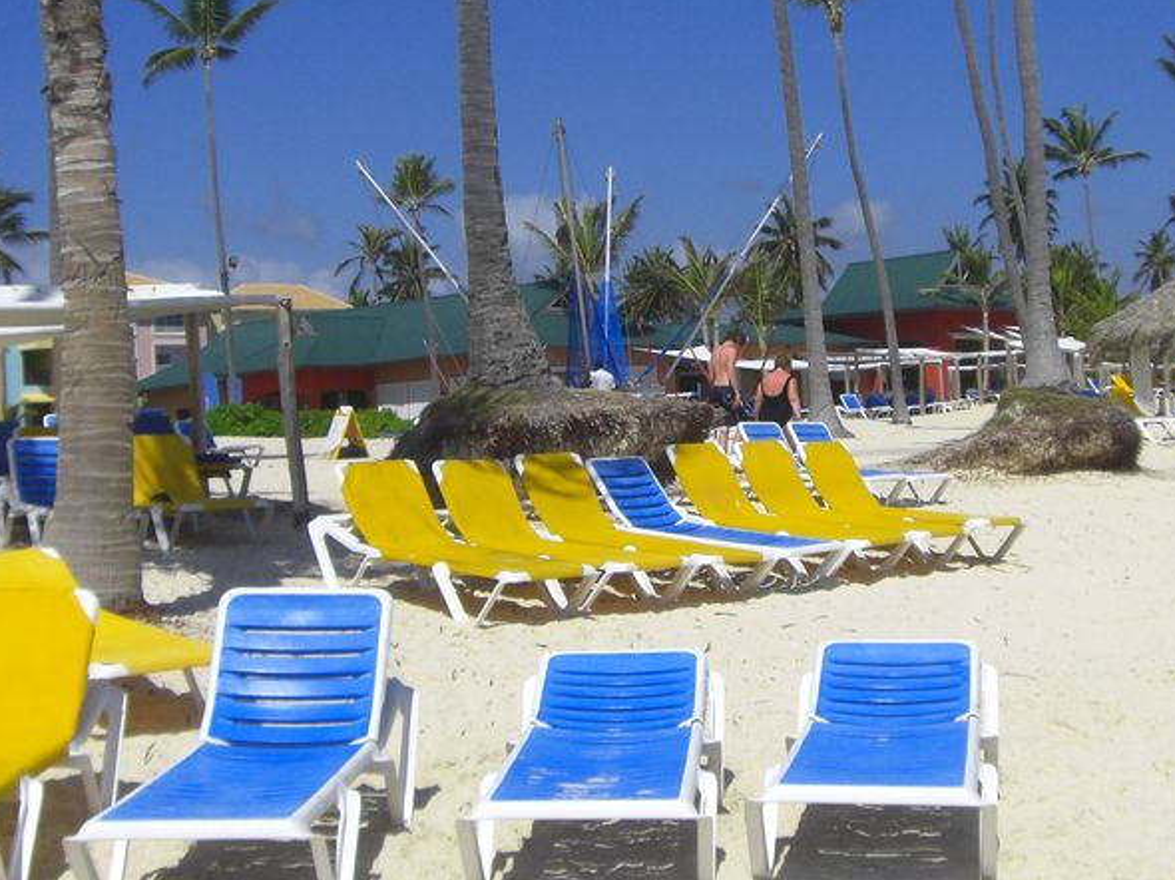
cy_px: 309
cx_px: 725
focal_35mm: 66
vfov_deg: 22.2
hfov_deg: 29.3
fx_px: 2239
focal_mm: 6.2
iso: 64
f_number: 8
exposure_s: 1/320
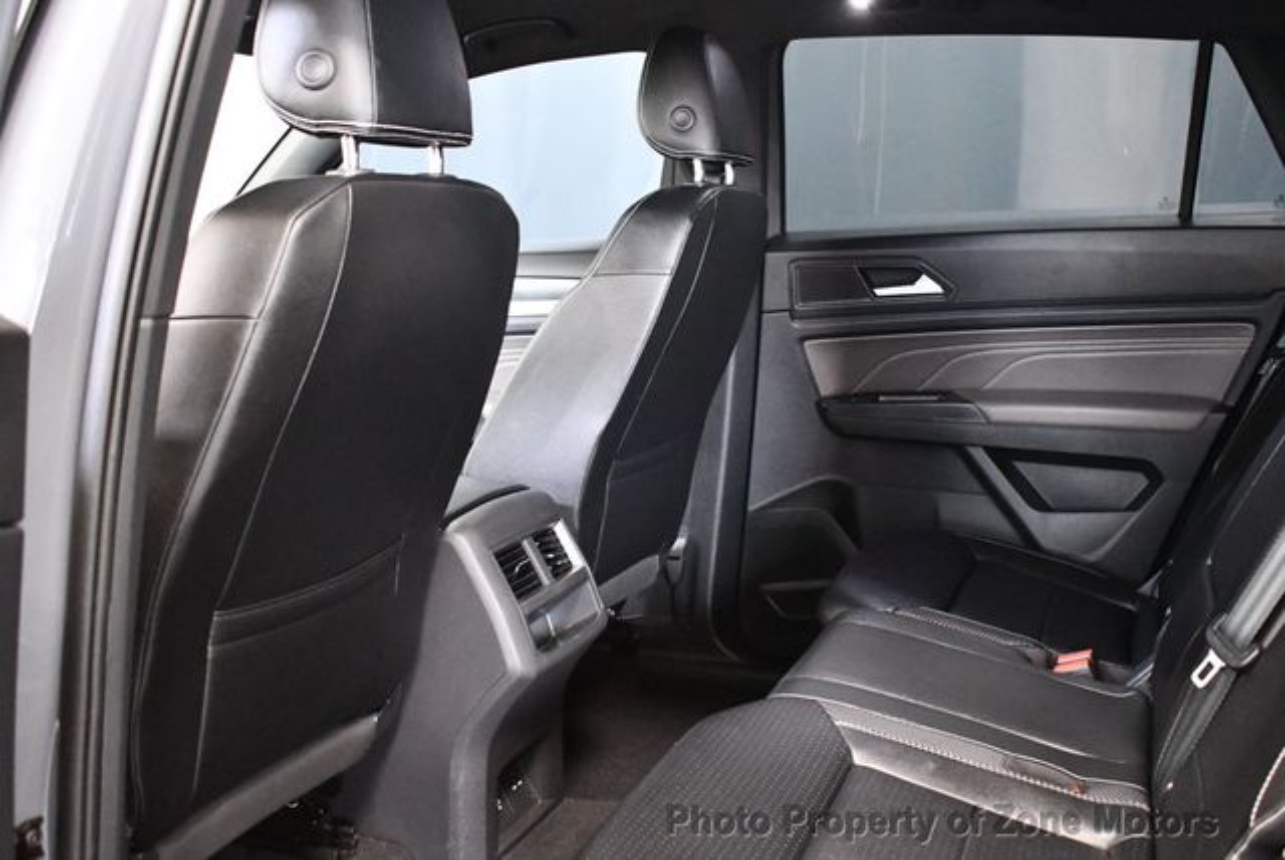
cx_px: 642
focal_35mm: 36
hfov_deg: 53.1
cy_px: 430
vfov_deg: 36.9
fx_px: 1286
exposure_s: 1/60
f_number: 3.5
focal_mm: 18
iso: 6400
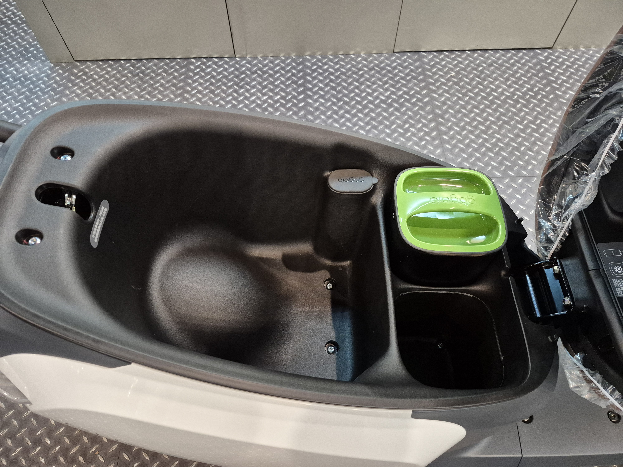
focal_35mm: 23
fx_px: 414
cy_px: 234
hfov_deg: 73.9
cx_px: 312
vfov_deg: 58.9
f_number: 1.8
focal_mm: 5.4
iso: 800
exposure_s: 1/120
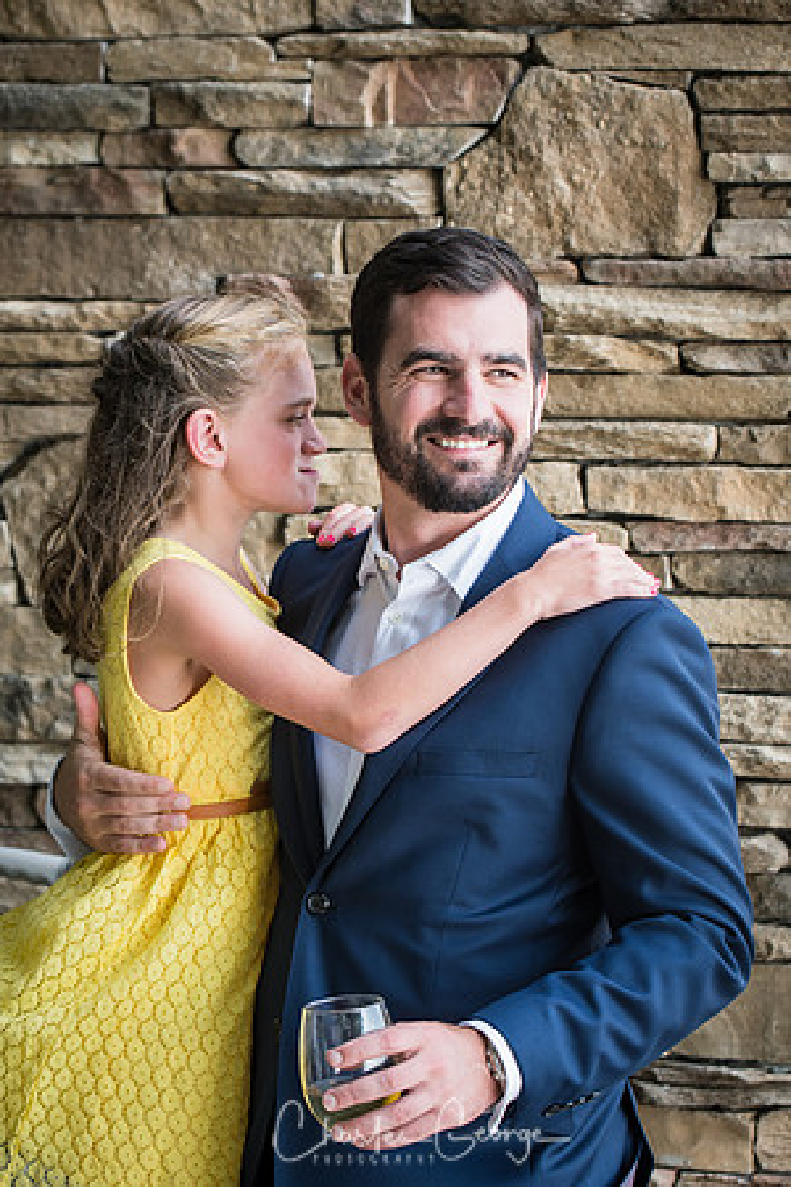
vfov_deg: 19.5
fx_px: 3460
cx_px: 396
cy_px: 594
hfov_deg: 13.0
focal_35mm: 105
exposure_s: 1/250
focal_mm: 70
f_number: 4
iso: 200
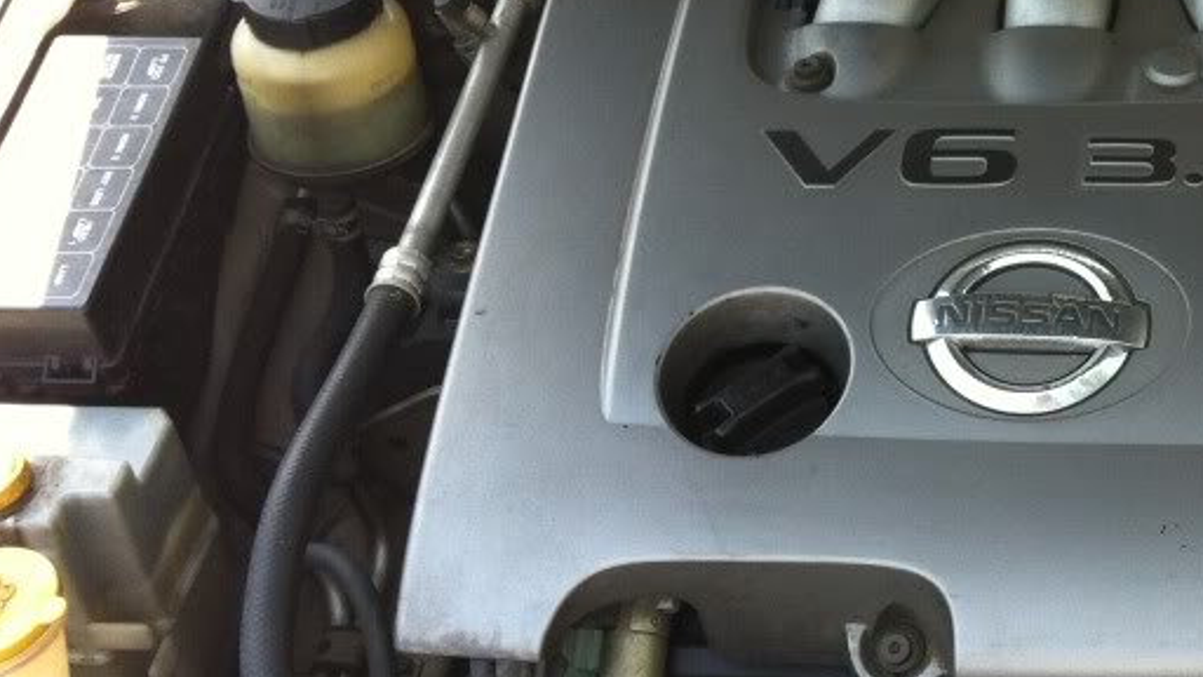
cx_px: 1120
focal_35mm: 76
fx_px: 2424
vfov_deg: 15.8
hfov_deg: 26.8
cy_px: 155
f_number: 2.8
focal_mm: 3.9
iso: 80
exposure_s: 1/198
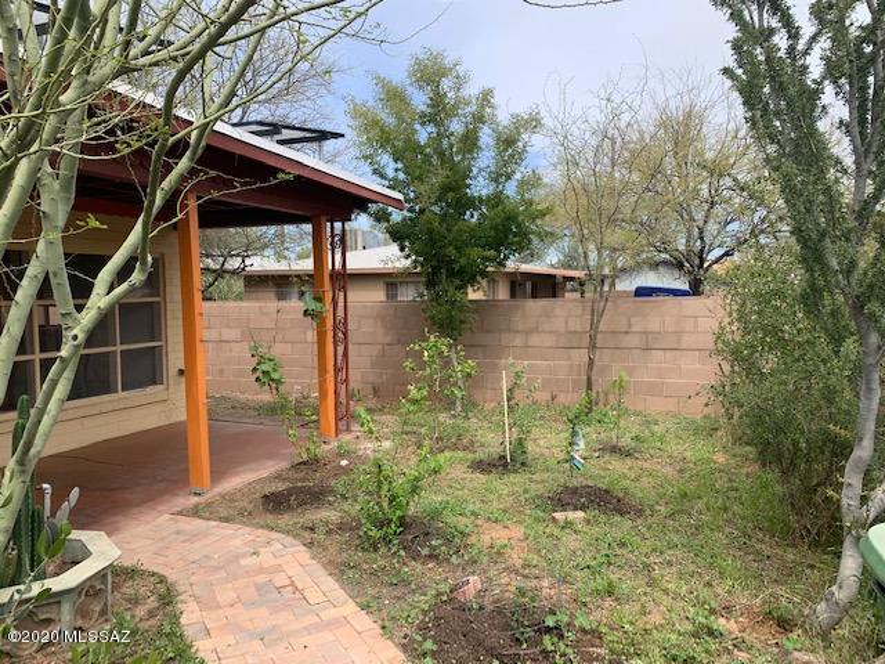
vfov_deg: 53.1
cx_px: 442
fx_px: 665
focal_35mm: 26
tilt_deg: -1.4
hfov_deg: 67.3
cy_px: 332
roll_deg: +0.6
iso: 25
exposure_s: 1/1076
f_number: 1.8
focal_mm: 4.25
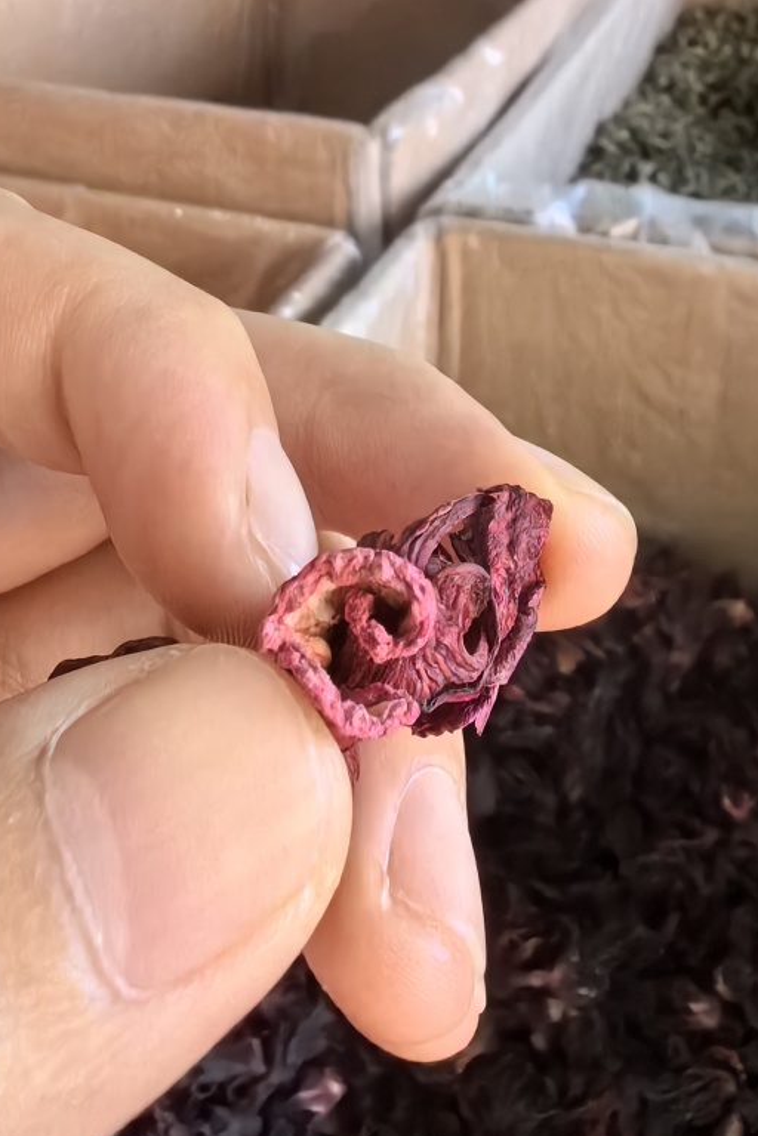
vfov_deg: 49.6
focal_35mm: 39
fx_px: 1232
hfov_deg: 34.2
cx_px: 410
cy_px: 573
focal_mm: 1.76
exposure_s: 1/333
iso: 640
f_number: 2.2
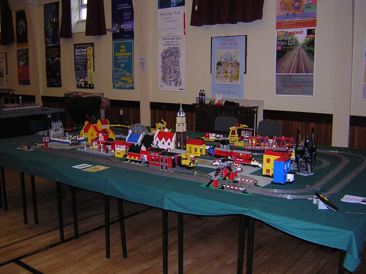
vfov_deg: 39.7
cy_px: 137
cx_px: 183
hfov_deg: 51.4
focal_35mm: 36
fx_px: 381
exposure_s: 1/60.1
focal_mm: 4.7
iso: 400
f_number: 2.6
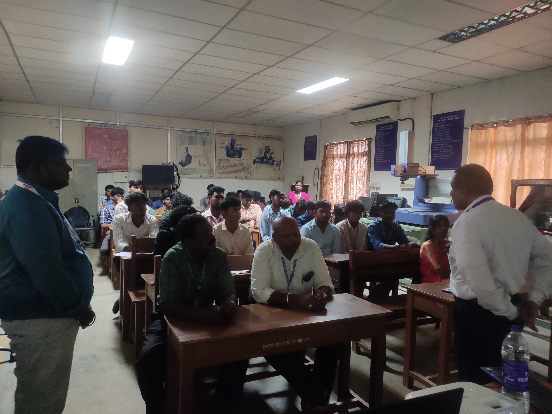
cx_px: 276
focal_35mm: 25
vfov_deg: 54.9
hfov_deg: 69.4
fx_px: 399
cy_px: 207
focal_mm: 4.74
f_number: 1.79
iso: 641
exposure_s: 1/20
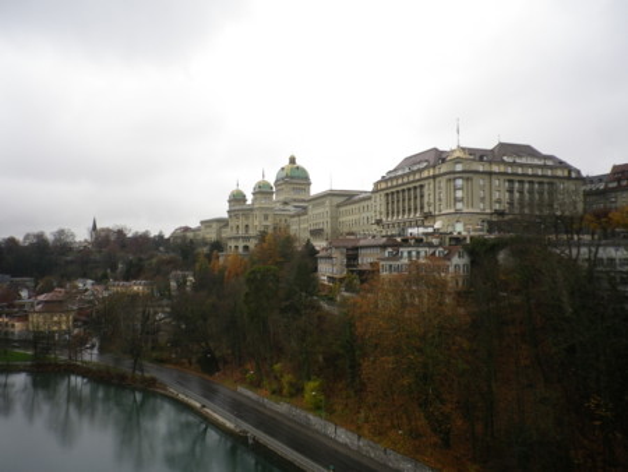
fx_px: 508
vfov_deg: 49.8
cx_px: 314
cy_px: 236
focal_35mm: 28
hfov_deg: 63.4
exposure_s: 1/100
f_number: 3.5
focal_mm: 5.05
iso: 100
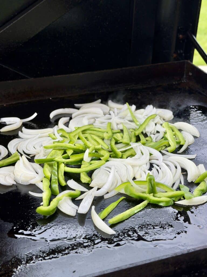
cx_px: 104
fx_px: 383
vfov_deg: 39.7
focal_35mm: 48
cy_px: 138
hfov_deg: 30.3
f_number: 1.78
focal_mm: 6.76
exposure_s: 1/1838
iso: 64
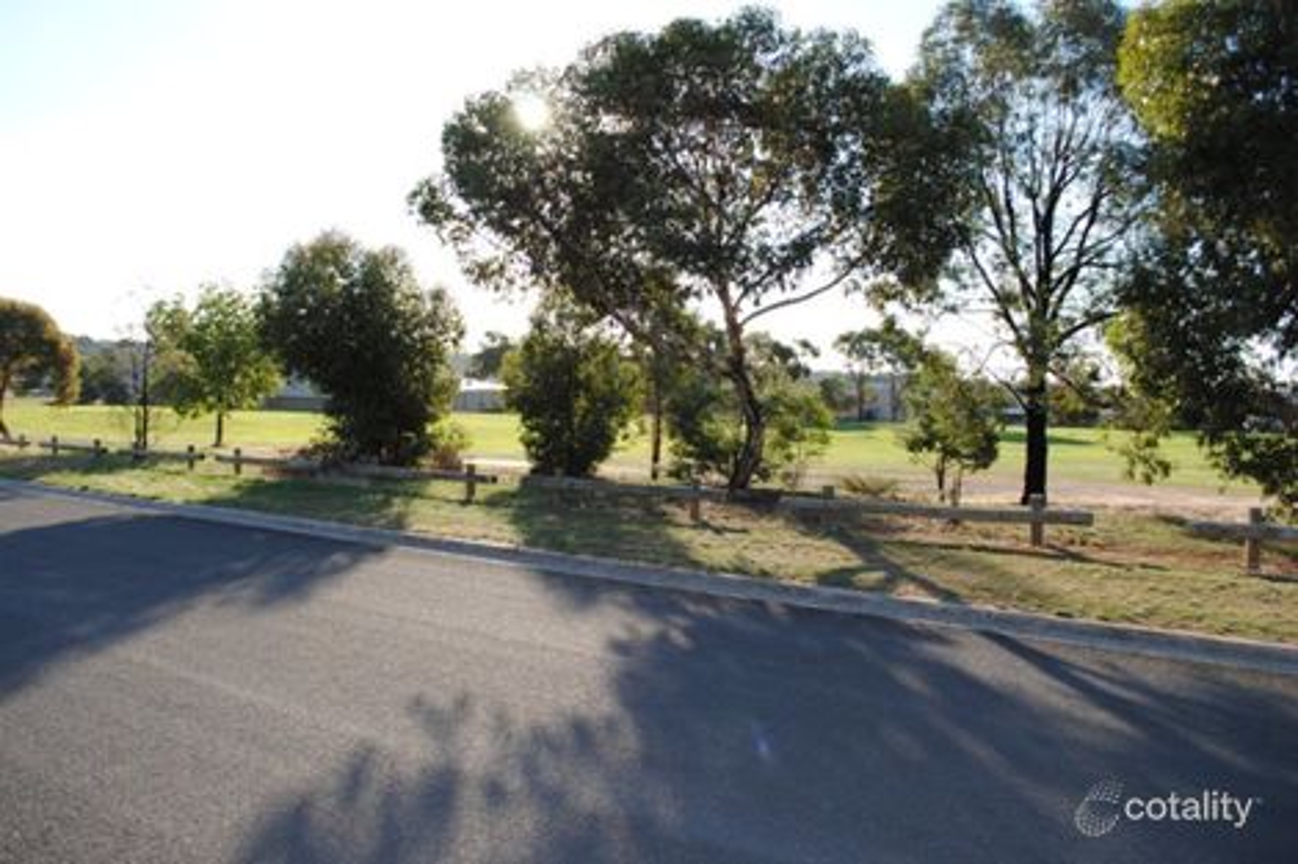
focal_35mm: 27
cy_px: 432
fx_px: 973
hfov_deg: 67.4
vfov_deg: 47.9
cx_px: 649
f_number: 5.6
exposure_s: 1/200
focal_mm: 18
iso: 100
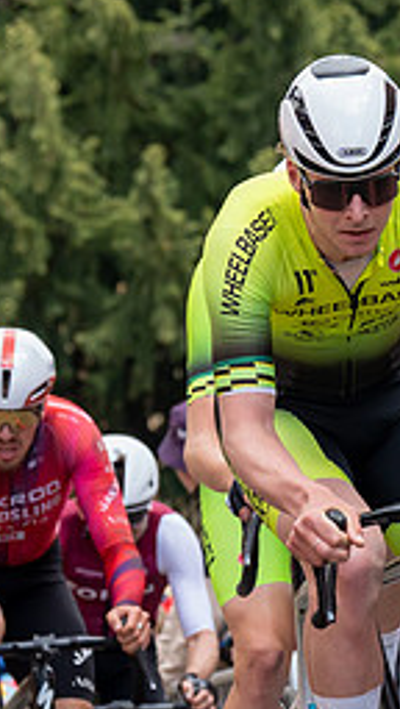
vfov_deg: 4.9
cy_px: 13
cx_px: 439
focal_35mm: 442
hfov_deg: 2.8
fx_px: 8310
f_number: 5
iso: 1000
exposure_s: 1/1000
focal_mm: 115
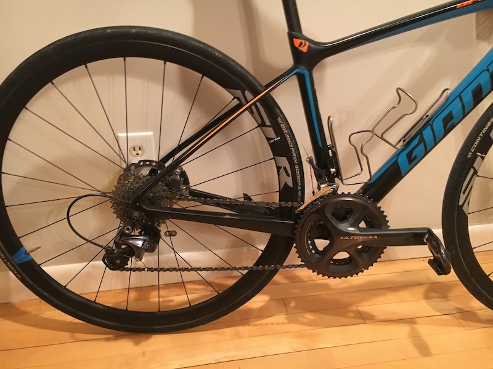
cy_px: 184
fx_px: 413
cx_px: 246
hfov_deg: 61.7
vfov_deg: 48.2
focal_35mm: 29
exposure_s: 1/15
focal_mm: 4.15
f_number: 2.2
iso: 200
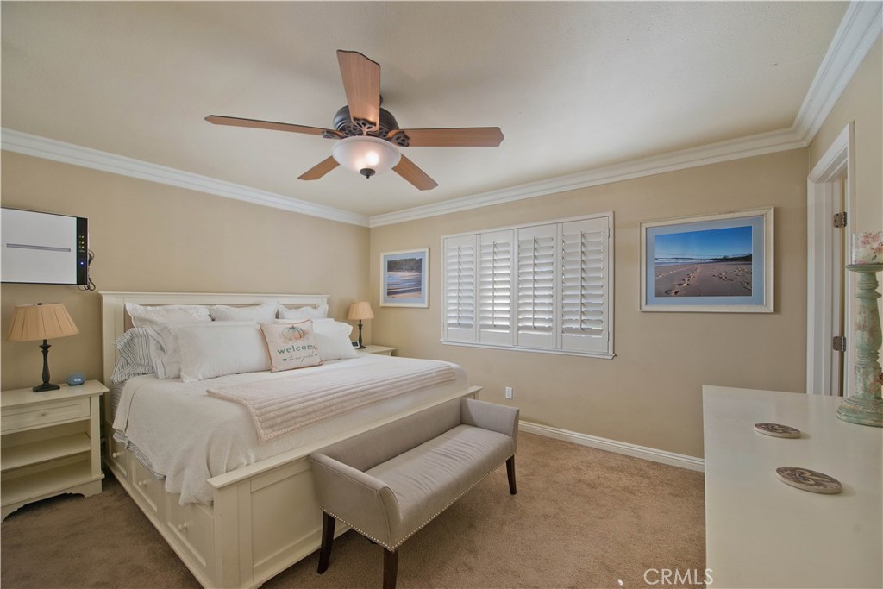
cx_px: 442
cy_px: 294
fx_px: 343
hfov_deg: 104.2
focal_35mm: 14
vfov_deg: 81.2
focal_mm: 14
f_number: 5.6
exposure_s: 1/20
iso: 400
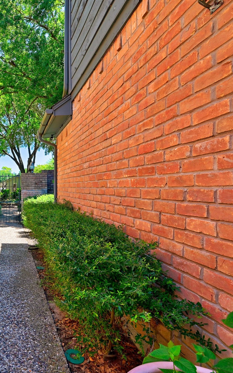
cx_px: -3
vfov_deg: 79.6
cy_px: 190
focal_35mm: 22
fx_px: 223
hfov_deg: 45.8
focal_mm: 14
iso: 400
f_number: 8
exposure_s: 1/250
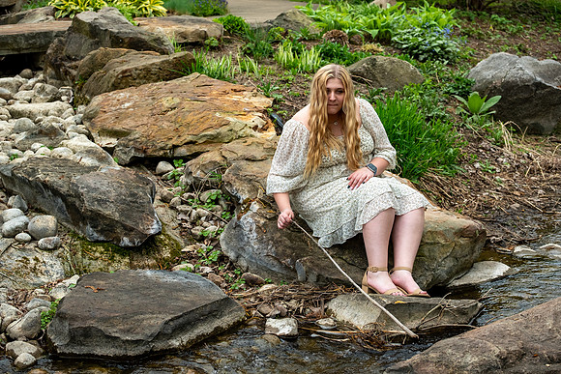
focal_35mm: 75
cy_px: 187
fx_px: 1169
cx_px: 280
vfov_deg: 18.2
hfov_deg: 27.0
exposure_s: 1/320
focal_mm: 50
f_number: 4
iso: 250
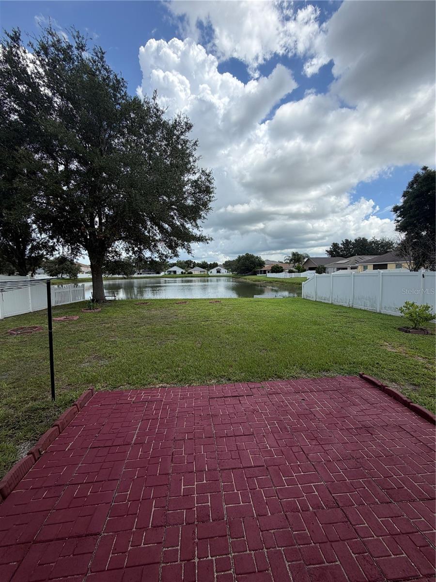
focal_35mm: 14
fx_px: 235
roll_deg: +0.2
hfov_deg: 85.7
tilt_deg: -4.4
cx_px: 218
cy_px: 291
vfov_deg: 102.1
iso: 20
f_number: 2.2
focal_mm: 2.22
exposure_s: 1/770
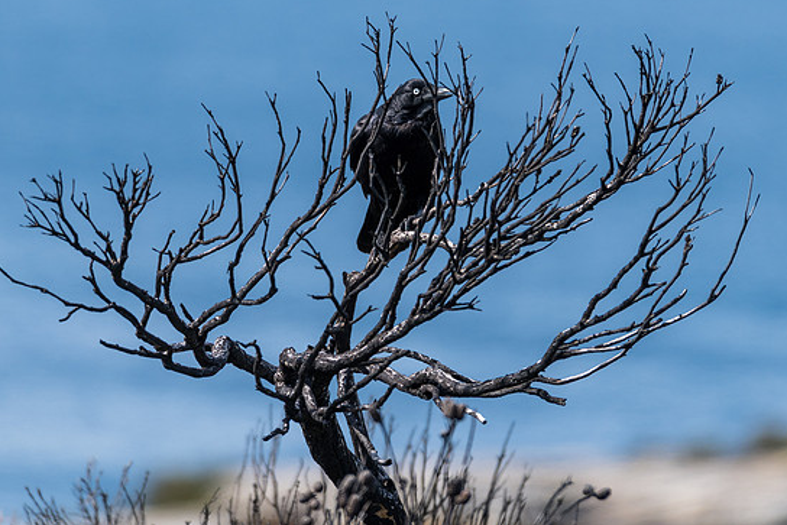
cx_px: 352
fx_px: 16334
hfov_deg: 2.8
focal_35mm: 747
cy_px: 135
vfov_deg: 1.8
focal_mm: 500
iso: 280
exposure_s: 1/1250
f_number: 5.6
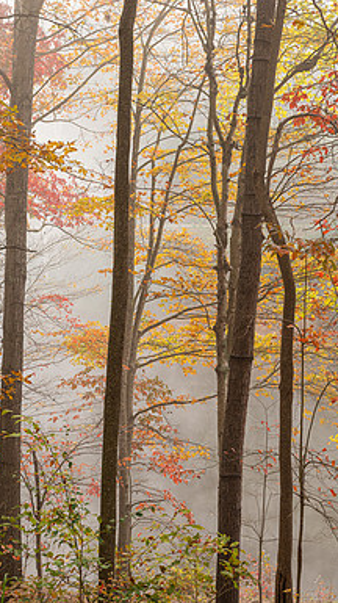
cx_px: 208
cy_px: 302
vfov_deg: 26.9
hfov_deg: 15.2
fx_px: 1261
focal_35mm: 79
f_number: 13
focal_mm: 50
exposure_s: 1/5
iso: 64
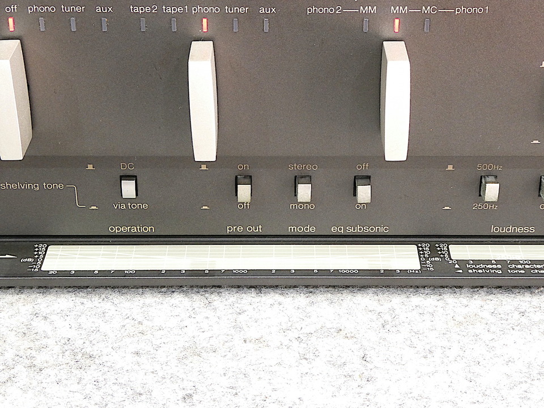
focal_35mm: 70
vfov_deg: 21.0
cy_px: 204
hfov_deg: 27.8
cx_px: 272
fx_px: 1100
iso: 400
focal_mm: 12.5
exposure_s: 1/4
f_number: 7.1
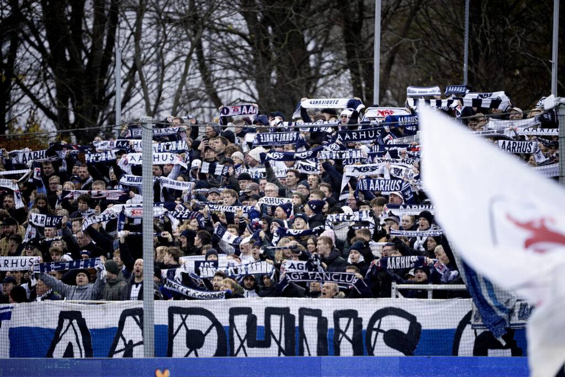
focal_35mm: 400
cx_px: 282
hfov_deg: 5.2
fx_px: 6278
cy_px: 188
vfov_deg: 3.4
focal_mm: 400
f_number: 2.8
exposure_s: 1/800
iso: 1000
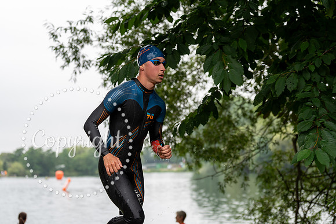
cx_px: 168
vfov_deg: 19.5
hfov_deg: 28.8
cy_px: 112
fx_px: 653
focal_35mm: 70
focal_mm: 70
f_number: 3.2
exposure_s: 1/400
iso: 320
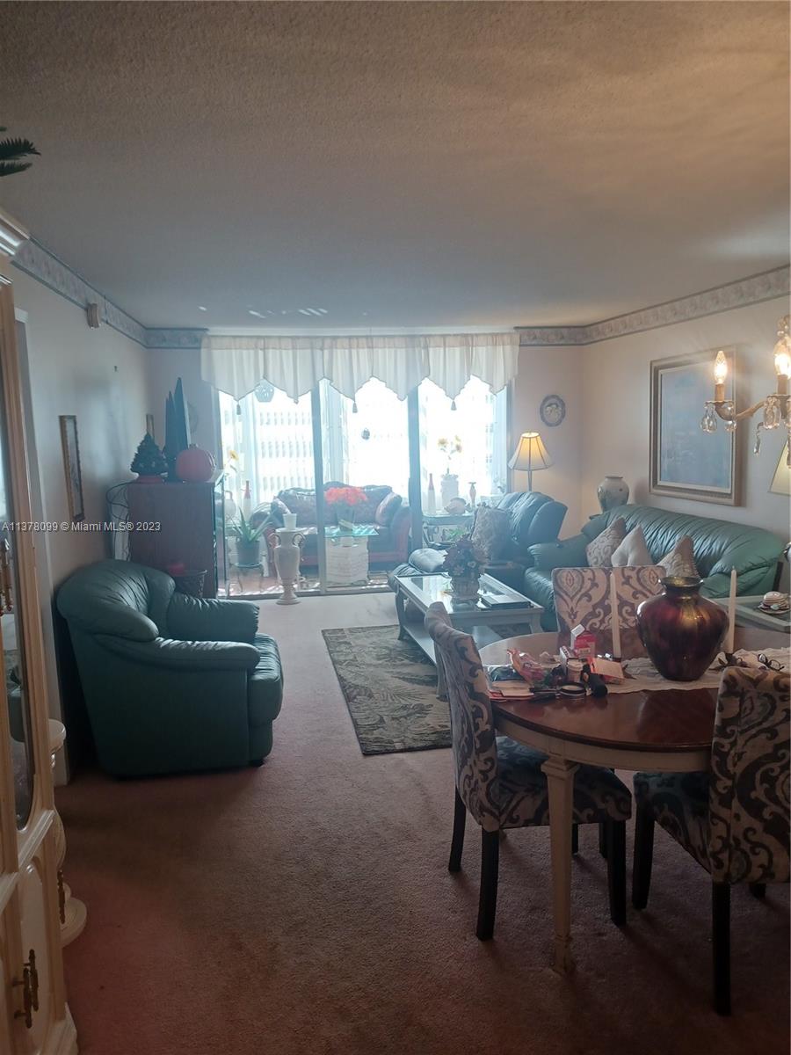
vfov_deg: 69.4
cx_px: 396
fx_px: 762
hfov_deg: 54.9
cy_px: 528
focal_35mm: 25
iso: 160
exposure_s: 1/60
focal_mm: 4.6
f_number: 1.8
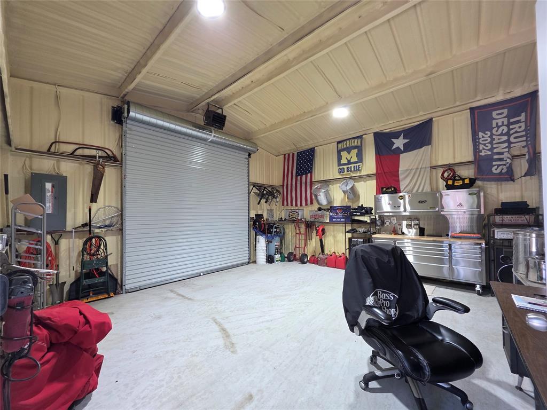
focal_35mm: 13
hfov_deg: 106.2
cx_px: 274
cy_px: 205
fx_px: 205
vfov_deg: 89.9
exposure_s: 1/120
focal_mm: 2.2
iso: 100
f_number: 1.9
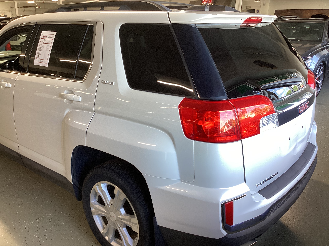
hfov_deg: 58.4
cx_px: 164
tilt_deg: -20.6
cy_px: 123
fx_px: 295
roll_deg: +0.4
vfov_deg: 45.4
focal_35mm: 31
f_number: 2.4
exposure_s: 1/50
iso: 64
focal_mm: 3.3
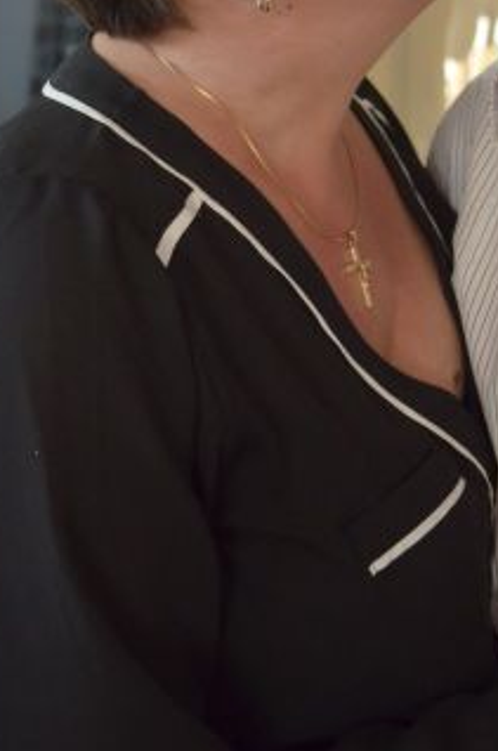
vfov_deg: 23.3
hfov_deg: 15.9
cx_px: 434
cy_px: 64
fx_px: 1769
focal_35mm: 85
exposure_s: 1/60
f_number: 4
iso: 2800
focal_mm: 30
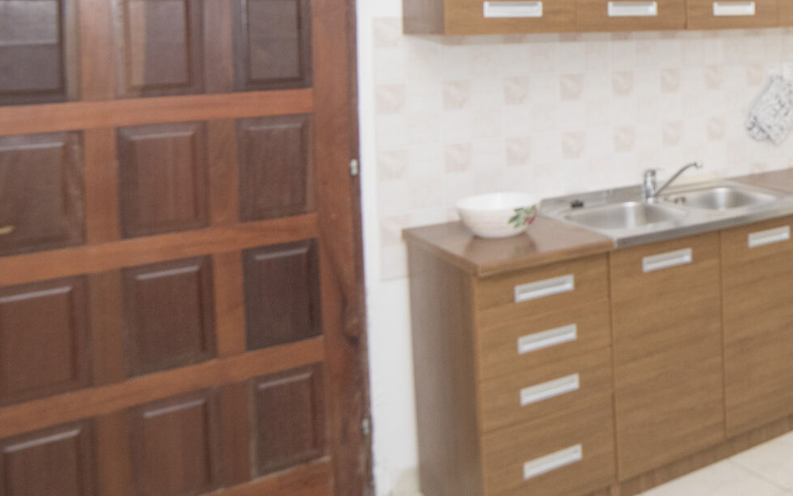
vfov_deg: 29.9
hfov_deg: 37.6
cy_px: 49
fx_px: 886
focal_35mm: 41
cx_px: 930
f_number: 7.1
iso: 500
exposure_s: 1/200
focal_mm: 14
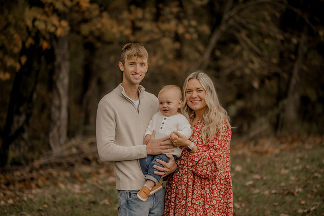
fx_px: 1530
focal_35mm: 170
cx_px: 162
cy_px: 108
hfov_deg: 12.1
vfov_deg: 8.1
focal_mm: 170
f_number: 2.8
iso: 250
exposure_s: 1/125
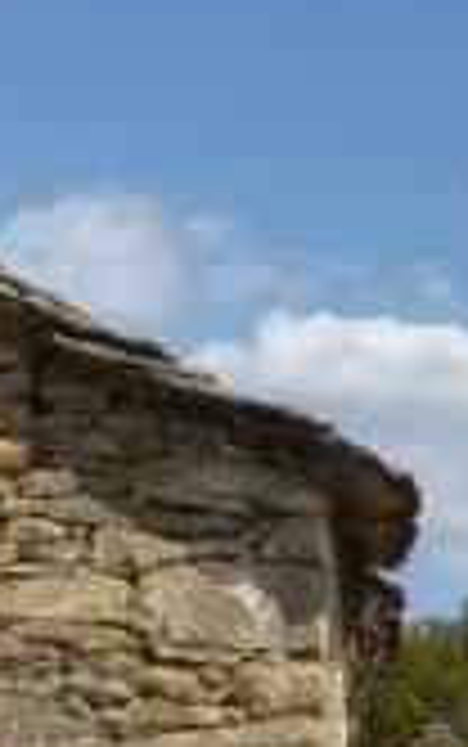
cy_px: 554
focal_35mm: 143
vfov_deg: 14.6
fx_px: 2913
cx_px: -126
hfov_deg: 9.0
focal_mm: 8.9
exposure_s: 1/400
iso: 80
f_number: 5.6
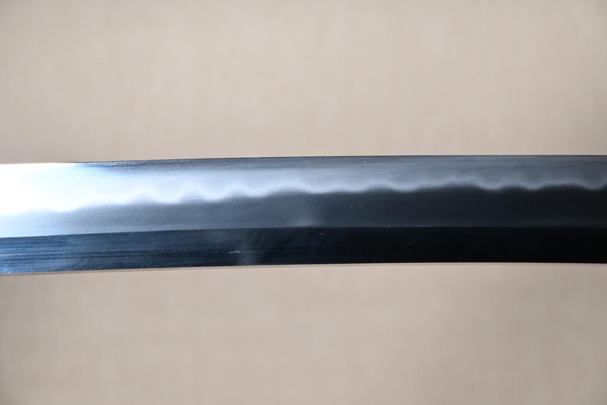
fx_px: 1290
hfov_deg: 26.5
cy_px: 202
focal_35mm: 76
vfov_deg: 17.8
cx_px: 304
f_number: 4.8
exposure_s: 1.3
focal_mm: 51
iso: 100
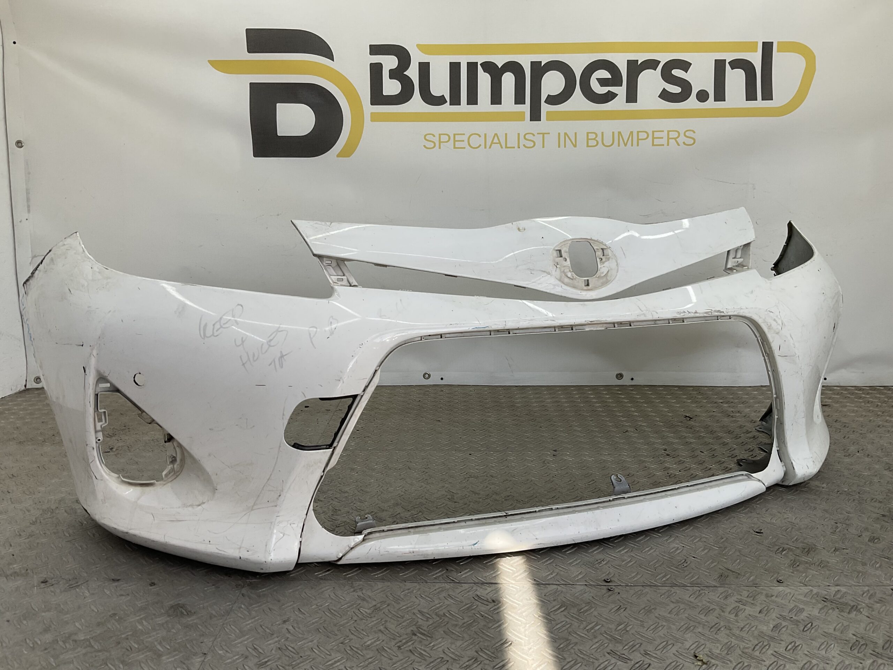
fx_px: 748
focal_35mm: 29
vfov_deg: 48.2
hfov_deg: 61.7
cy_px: 335
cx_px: 446
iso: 16
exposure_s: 1/284
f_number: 1.8
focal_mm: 3
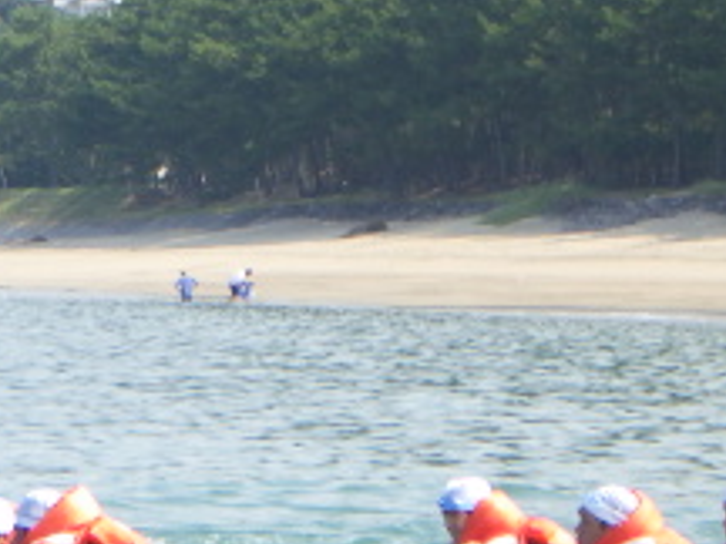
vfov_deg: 5.3
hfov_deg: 7.1
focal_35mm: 279
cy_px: 601
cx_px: -104
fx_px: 5851
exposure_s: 1/320
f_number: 5
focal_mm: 16.7
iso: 125
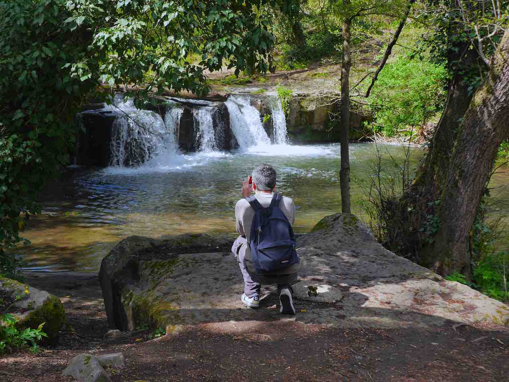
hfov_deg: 38.2
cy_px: 191
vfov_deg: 29.1
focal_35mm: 50
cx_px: 254
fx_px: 735
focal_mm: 25
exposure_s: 1/500
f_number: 4
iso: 200
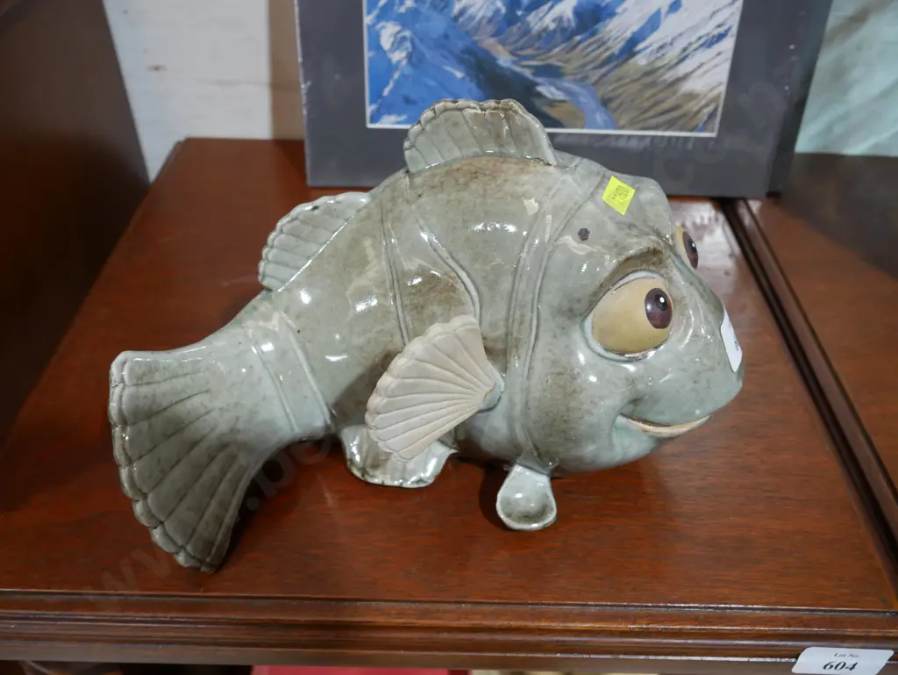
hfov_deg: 63.4
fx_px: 727
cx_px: 449
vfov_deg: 49.8
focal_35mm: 28
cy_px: 338
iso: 640
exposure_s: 1/60
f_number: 4.5
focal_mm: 14
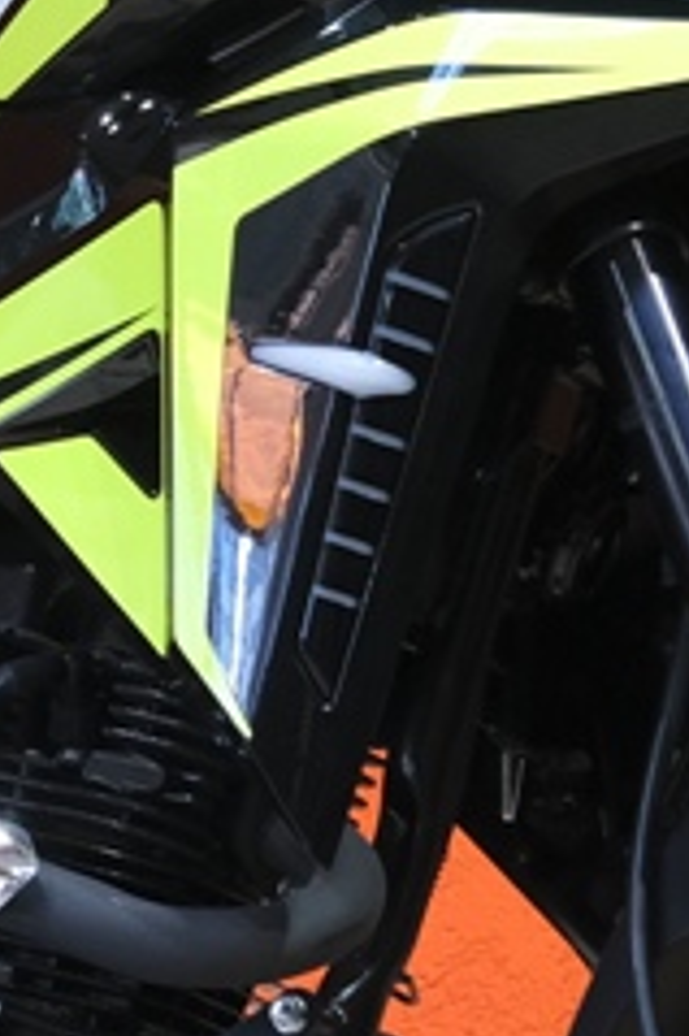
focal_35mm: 221
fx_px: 6353
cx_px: -576
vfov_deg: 9.3
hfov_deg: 6.1
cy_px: 340
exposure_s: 1/60
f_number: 4
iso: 800
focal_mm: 22.3
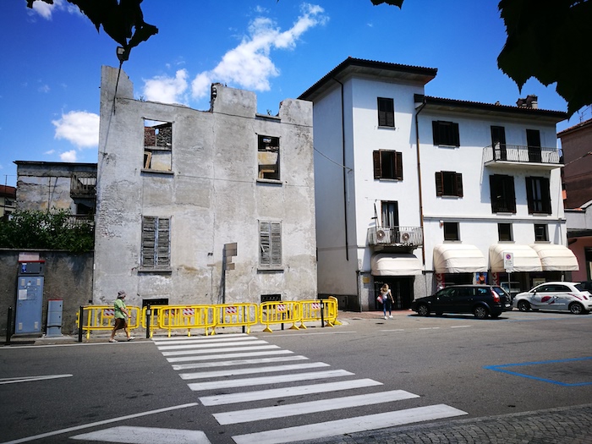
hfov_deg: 65.3
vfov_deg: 51.4
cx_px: 296
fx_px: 462
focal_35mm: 27
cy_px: 222
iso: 50
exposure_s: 1/586
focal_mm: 4.5
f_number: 2.2
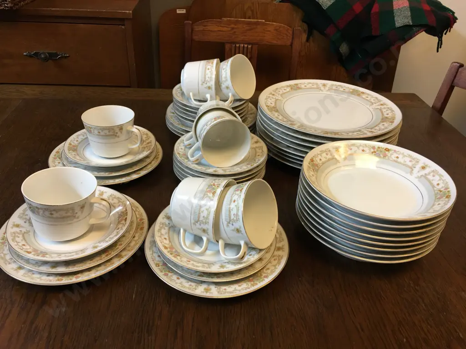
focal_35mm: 29
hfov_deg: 61.7
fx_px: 390
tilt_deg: -30.4
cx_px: 233
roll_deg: -4.8
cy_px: 174
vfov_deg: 48.2
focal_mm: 4.15
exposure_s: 1/17
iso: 50
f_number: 2.2
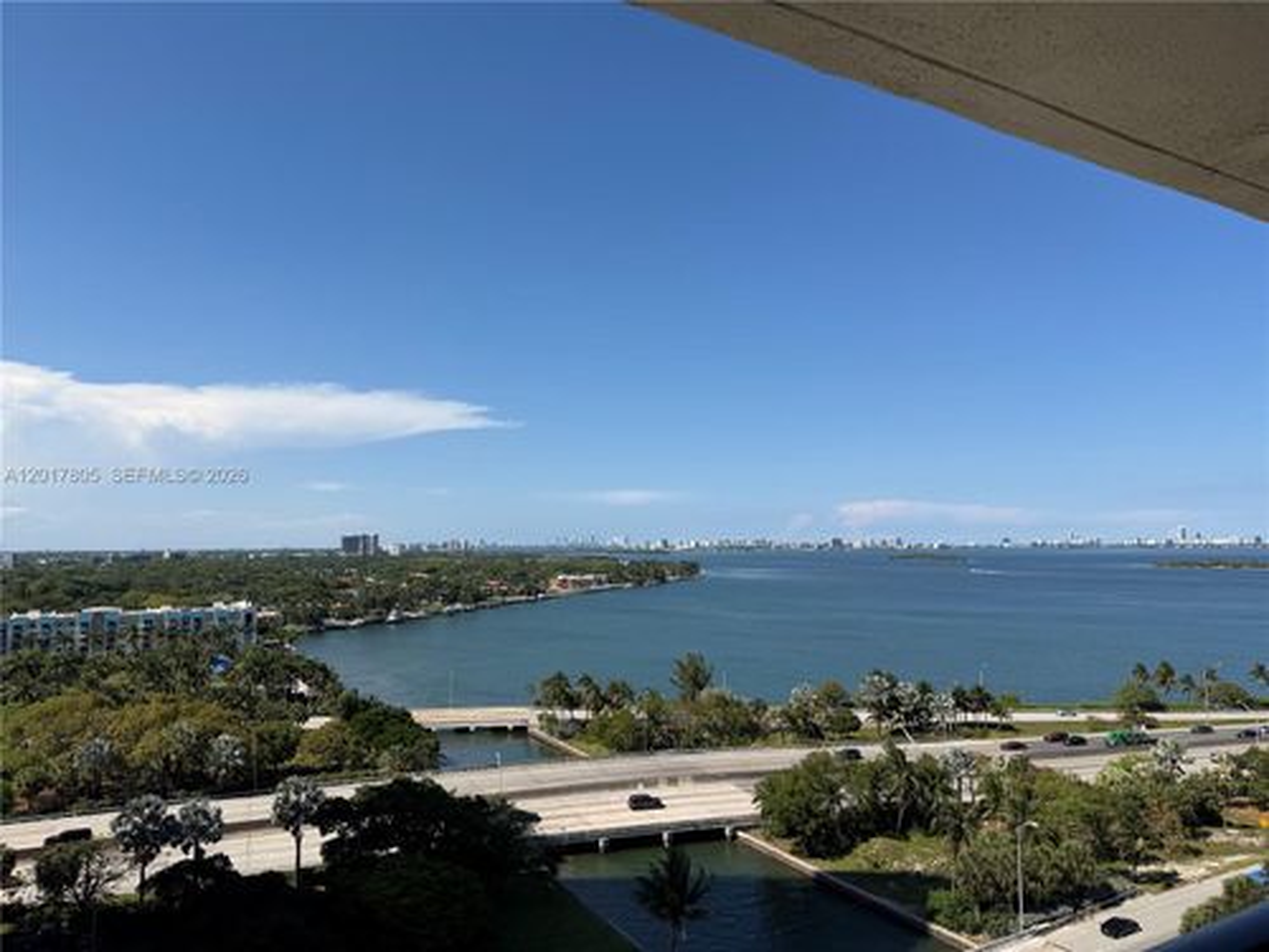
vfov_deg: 56.8
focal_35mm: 24
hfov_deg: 71.6
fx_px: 880
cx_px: 634
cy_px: 476
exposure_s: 1/6173
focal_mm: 6.76
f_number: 1.78
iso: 80
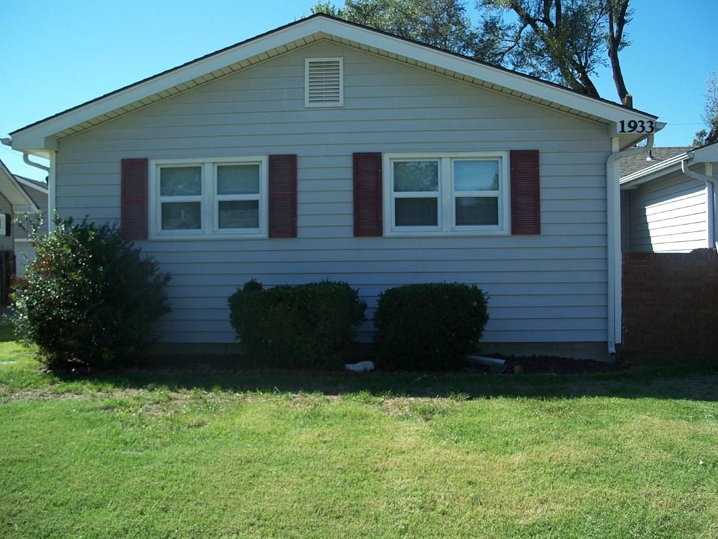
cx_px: 357
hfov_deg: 49.0
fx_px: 788
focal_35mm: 38
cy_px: 270
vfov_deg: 37.7
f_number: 2.8
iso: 64
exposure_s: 1/640
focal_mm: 7.8
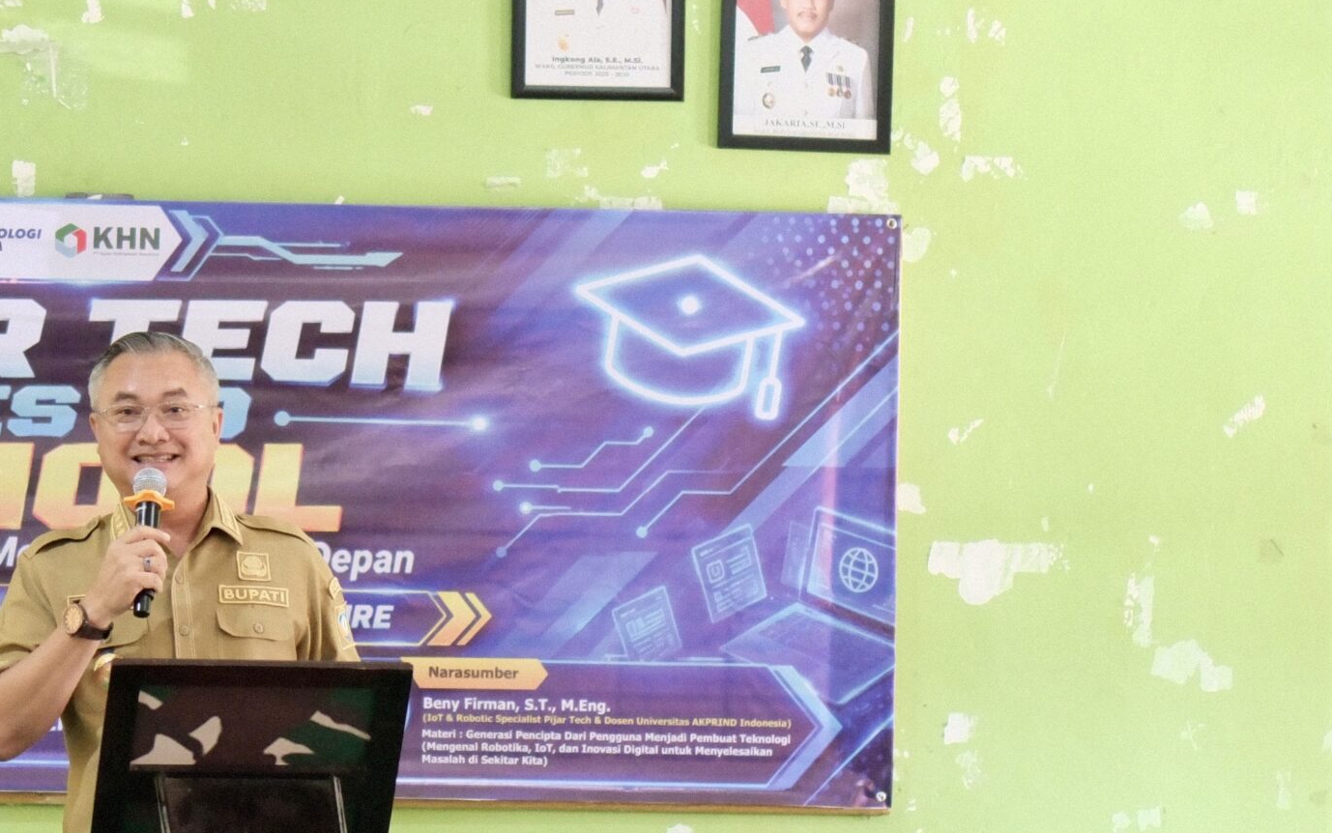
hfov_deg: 13.1
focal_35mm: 159
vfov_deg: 8.2
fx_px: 5773
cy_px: 645
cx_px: 171
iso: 1250
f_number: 1.2
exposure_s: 1/250
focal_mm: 56
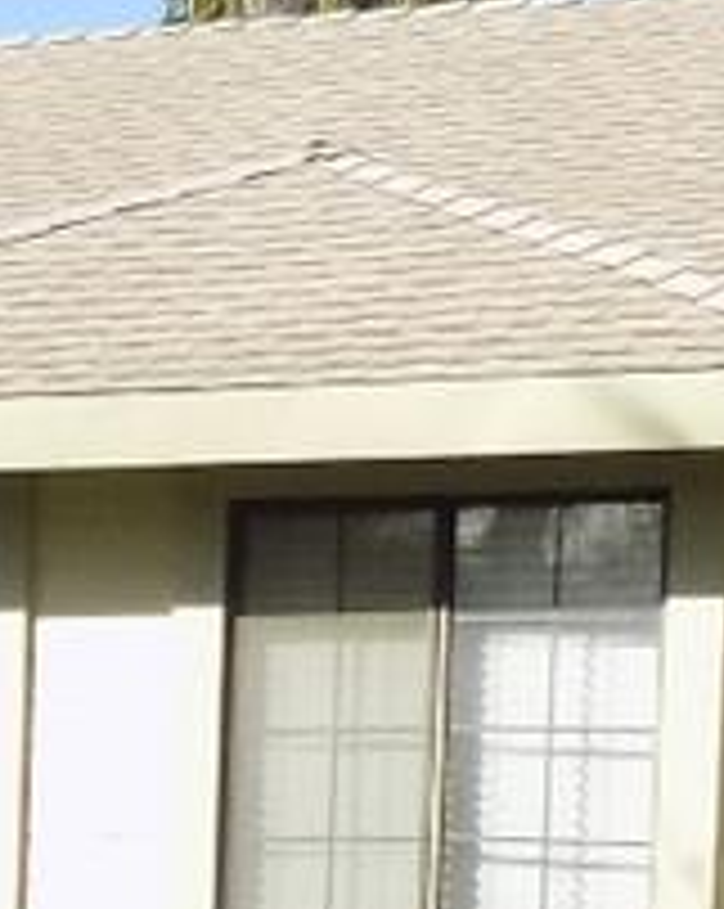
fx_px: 4483
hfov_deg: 8.5
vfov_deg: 11.2
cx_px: -967
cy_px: 1274
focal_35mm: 167
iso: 80
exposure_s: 1/640
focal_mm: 4
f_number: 3.1
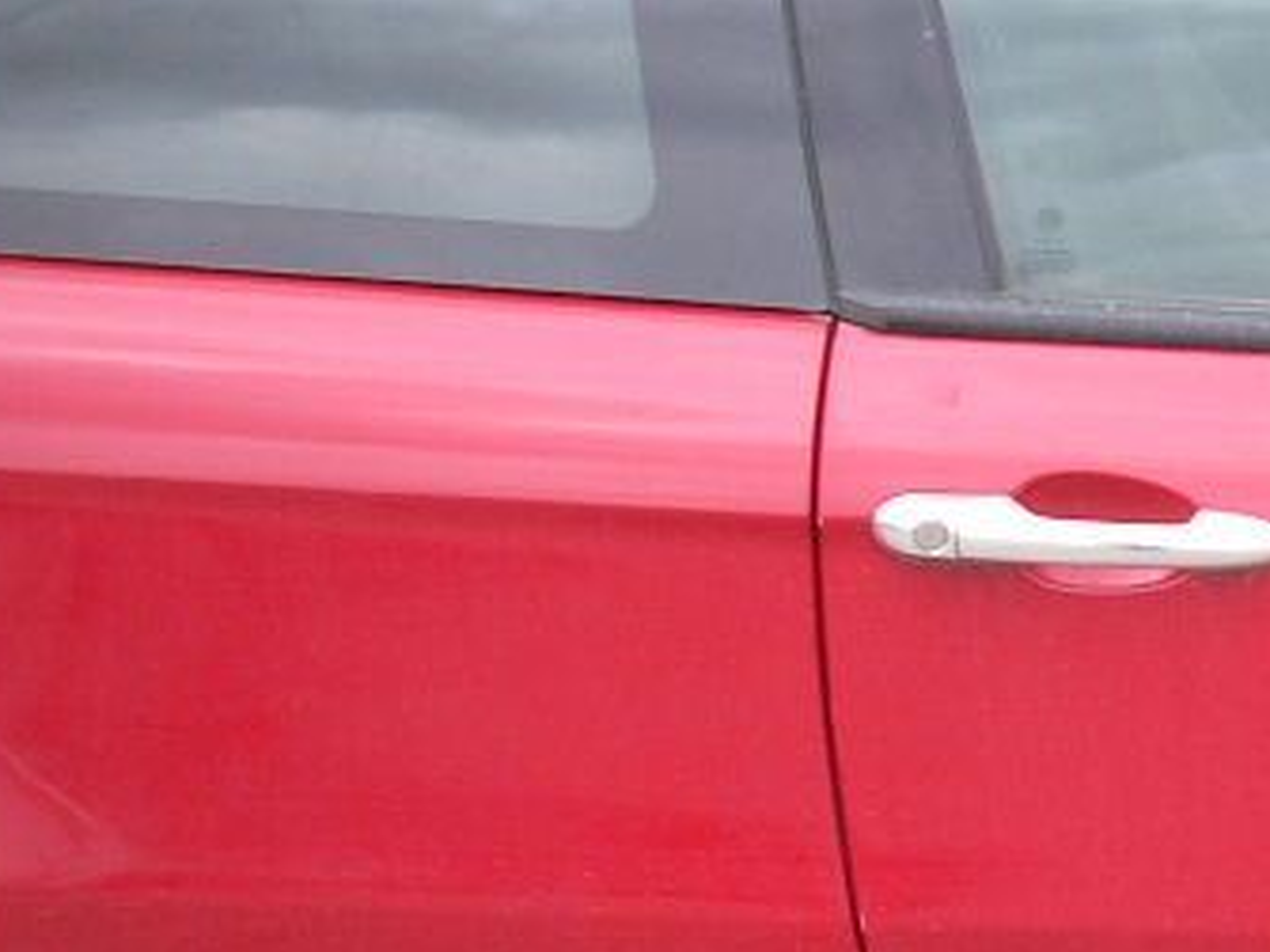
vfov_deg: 13.8
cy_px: 421
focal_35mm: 107
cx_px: 1888
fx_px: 3924
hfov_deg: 16.7
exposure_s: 1/76.6
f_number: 3
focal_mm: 5.8
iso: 50
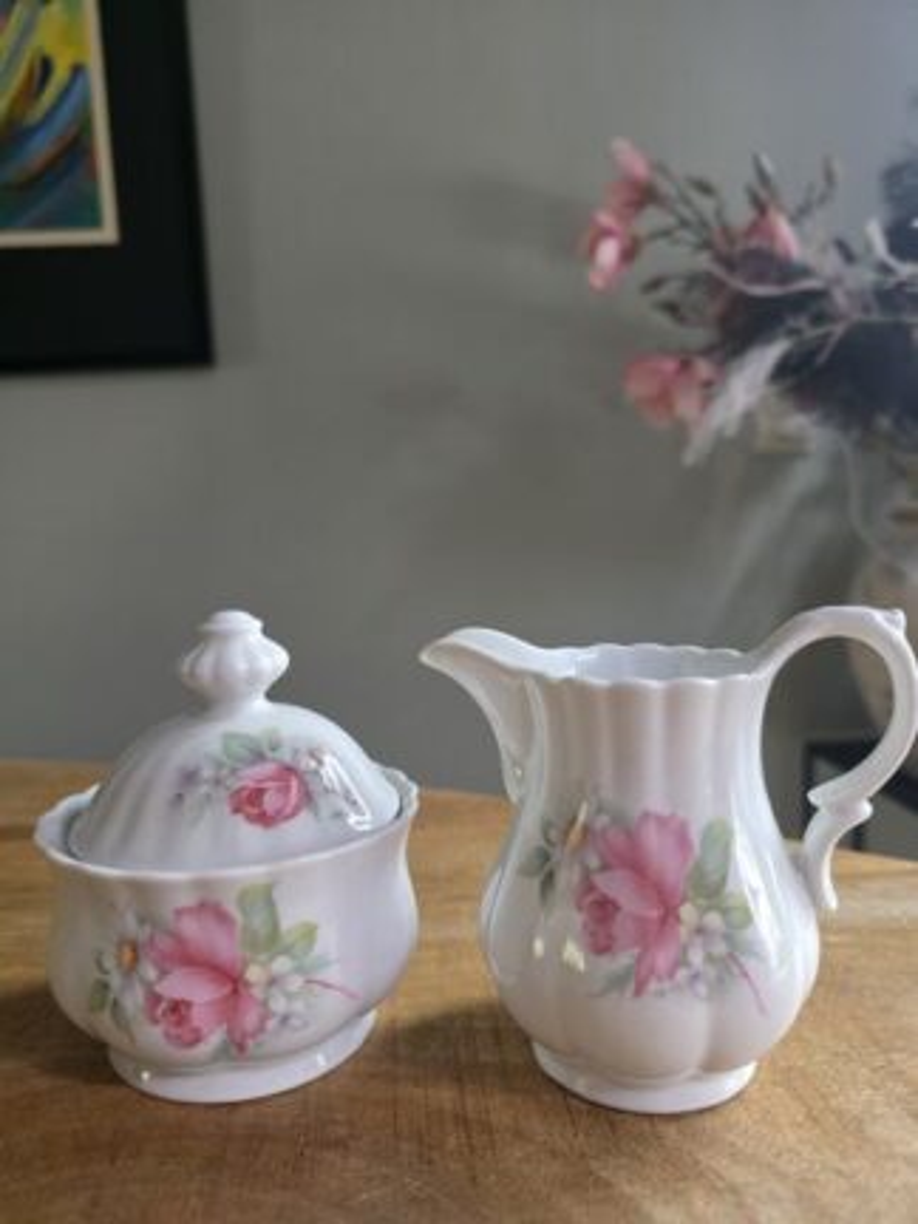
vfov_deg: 73.9
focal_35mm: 23
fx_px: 813
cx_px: 459
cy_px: 612
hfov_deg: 58.9
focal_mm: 6.3
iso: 800
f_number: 1.7
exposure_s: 1/120
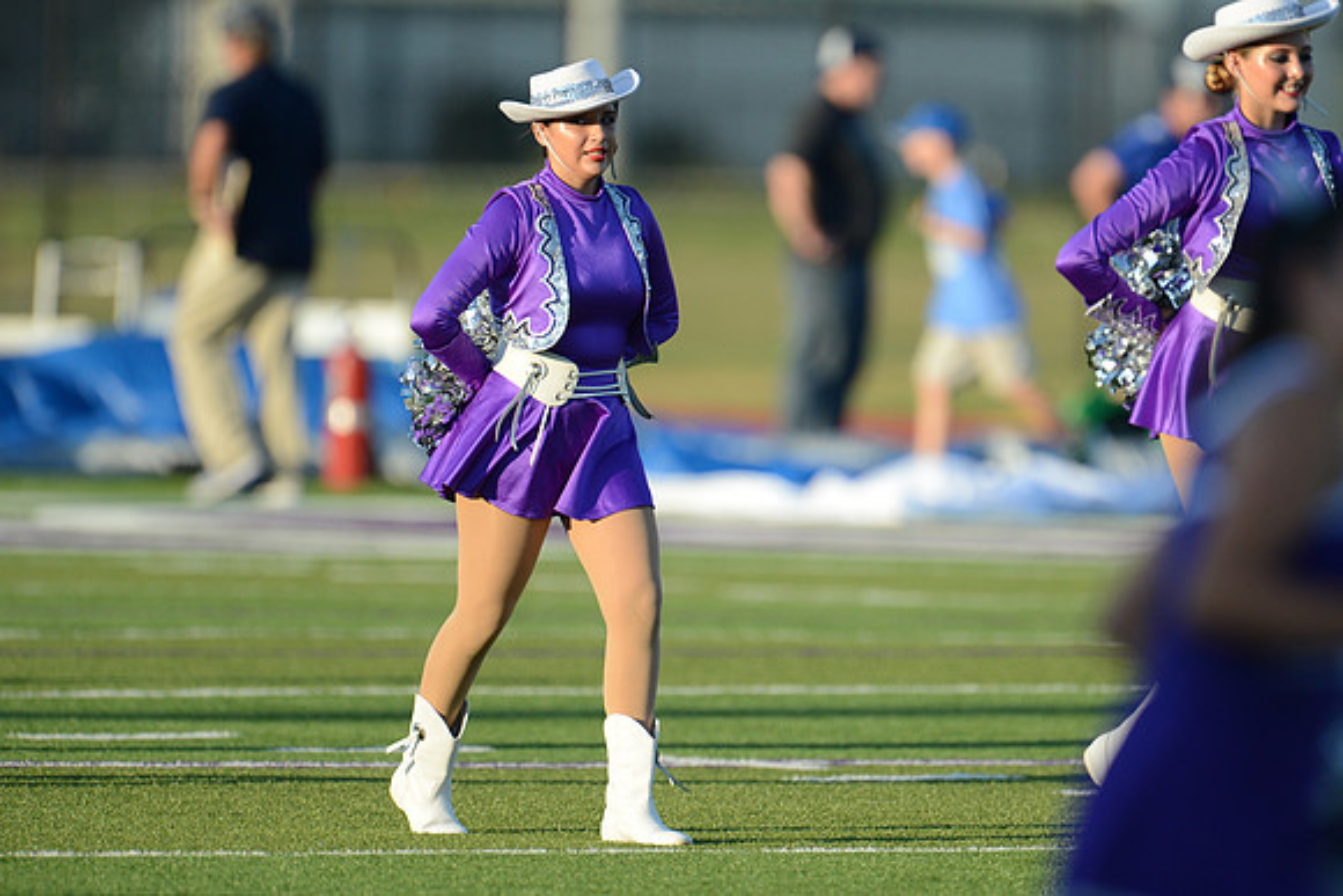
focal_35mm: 550
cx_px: 672
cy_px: 448
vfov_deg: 2.5
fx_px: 20522
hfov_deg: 3.7
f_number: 4
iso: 800
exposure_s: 1/4000
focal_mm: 550
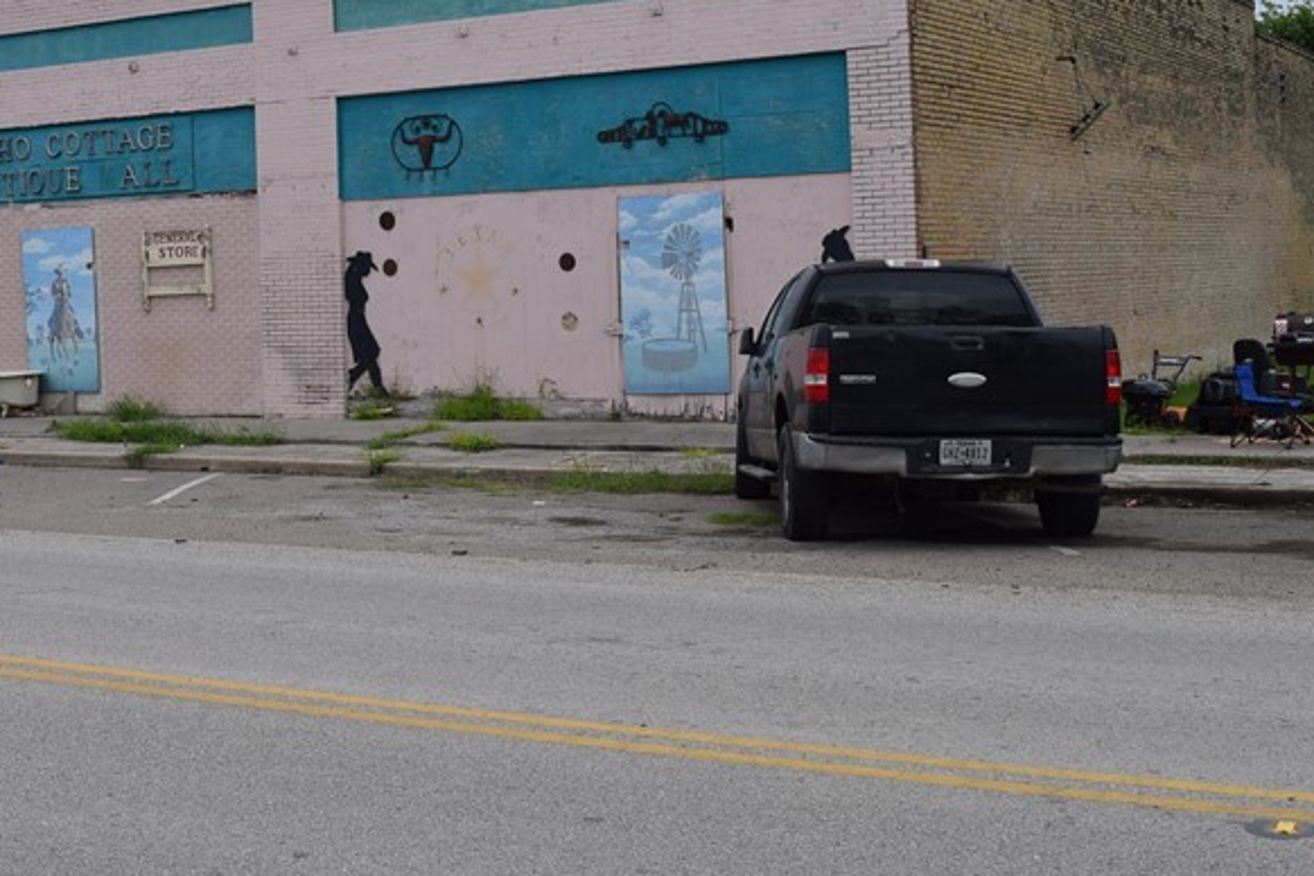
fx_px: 2044
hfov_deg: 34.9
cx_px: 343
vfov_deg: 24.0
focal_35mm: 56
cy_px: 262
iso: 200
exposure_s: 1/320
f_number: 9
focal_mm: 20
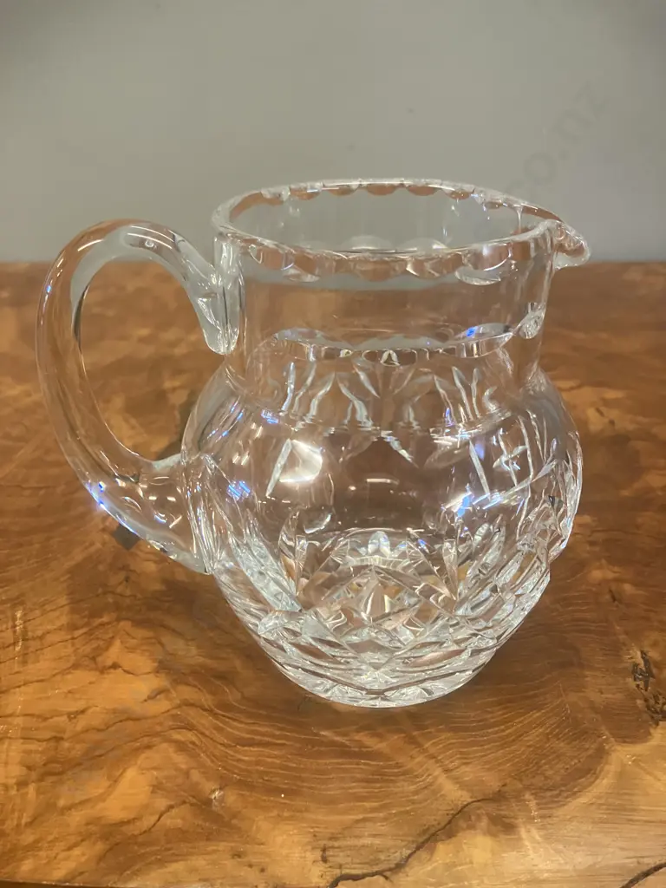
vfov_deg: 63.4
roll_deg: +3.9
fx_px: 718
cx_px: 333
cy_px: 444
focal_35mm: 28
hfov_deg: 49.7
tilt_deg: -28.2
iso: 250
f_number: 1.8
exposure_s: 1/50
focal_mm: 3.99
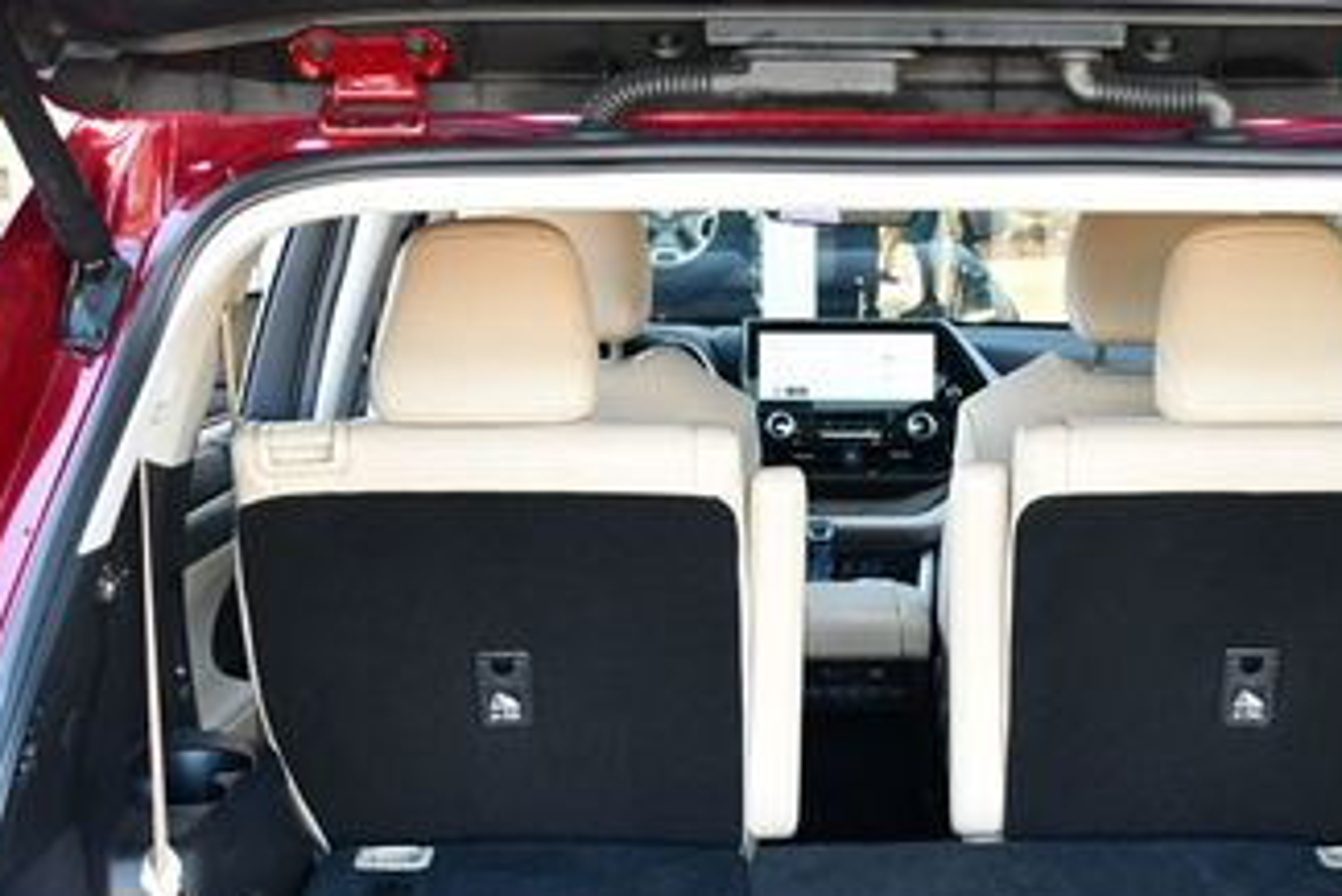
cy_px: 780
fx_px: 2648
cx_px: 797
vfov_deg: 18.9
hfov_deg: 28.4
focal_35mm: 71
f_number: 3.5
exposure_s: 1/250
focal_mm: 18
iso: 800
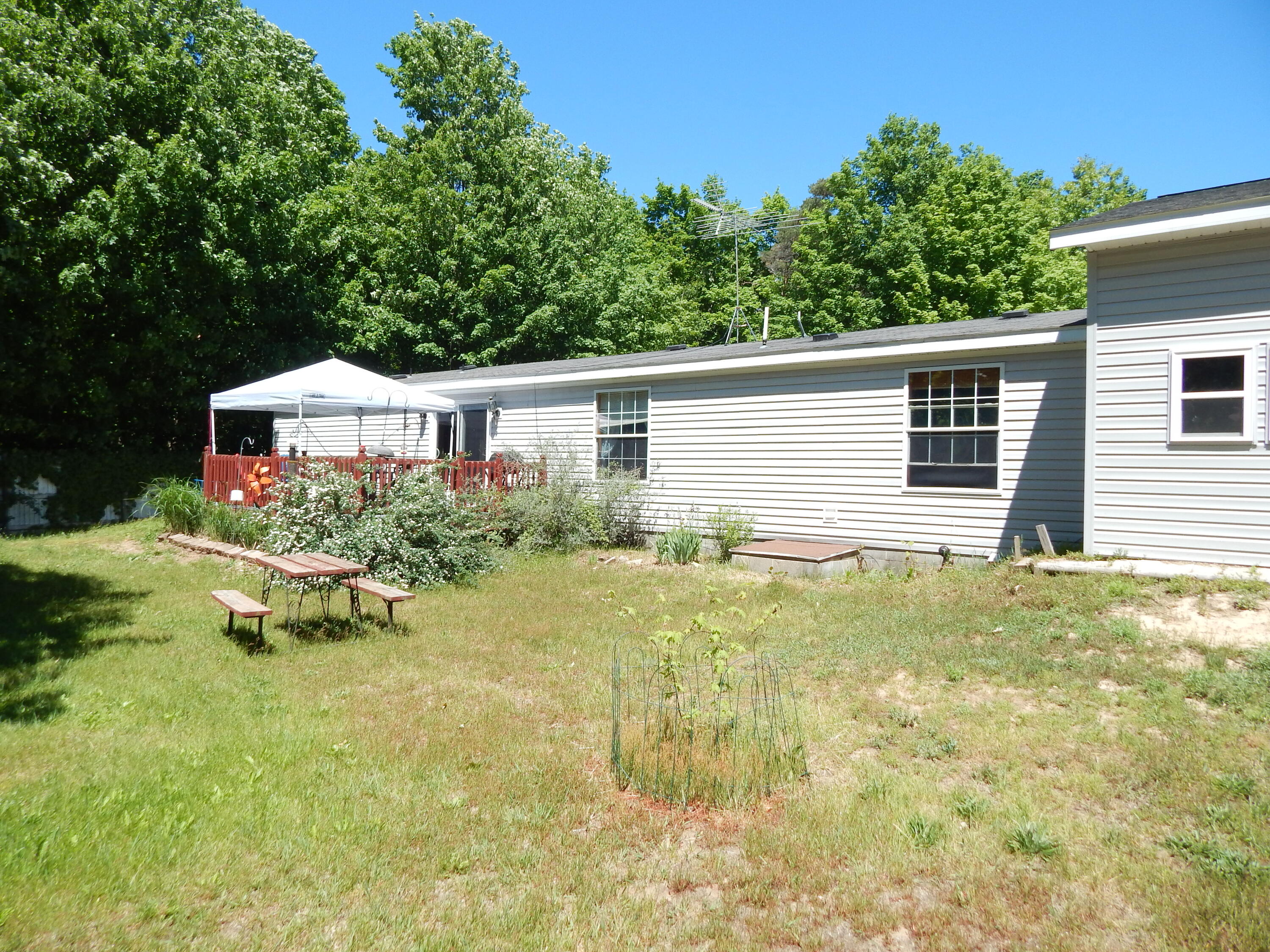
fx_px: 807
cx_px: 635
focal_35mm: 22
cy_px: 476
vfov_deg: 61.1
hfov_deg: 76.4
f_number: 3
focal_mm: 4
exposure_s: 1/800
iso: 125
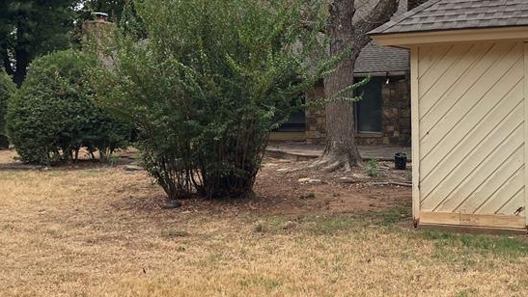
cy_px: 130
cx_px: 369
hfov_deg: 38.5
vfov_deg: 22.6
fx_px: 742
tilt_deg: -2.4
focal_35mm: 53
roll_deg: +1.7
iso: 32
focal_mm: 4.2
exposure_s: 1/1182
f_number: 1.6
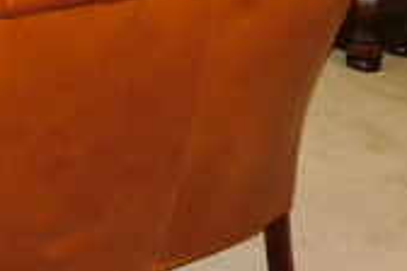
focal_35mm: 95
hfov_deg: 20.4
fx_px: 1074
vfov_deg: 12.5
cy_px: -286
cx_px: -47
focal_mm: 4
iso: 220
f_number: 3
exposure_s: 1/30
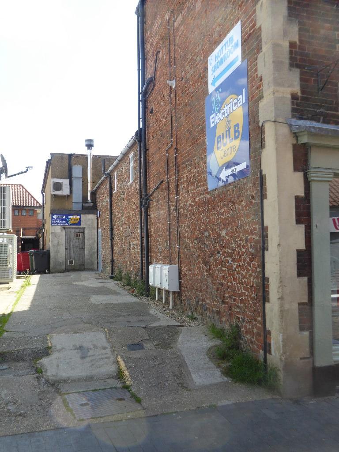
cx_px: 170
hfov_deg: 42.9
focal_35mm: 33
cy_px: 226
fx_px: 431
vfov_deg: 55.4
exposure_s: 1/250
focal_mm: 5.8
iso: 100
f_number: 3.6
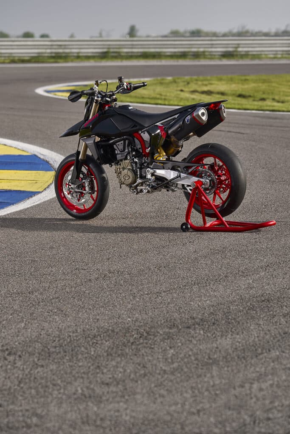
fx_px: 1631
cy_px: 217
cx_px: 145
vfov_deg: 15.2
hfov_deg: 10.2
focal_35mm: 135
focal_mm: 135
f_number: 5
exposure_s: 1/640
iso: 125
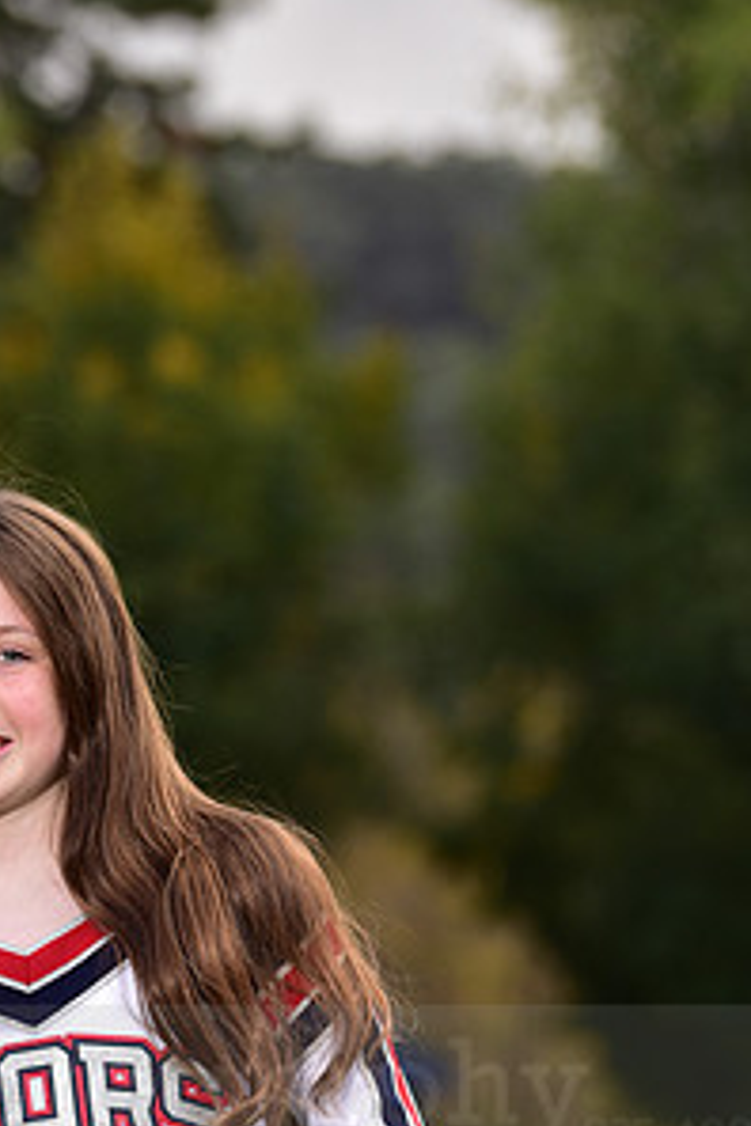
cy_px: 1058
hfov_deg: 5.2
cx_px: 89
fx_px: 8260
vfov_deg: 7.8
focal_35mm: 264
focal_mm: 135
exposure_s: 1/250
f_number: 4.5
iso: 160
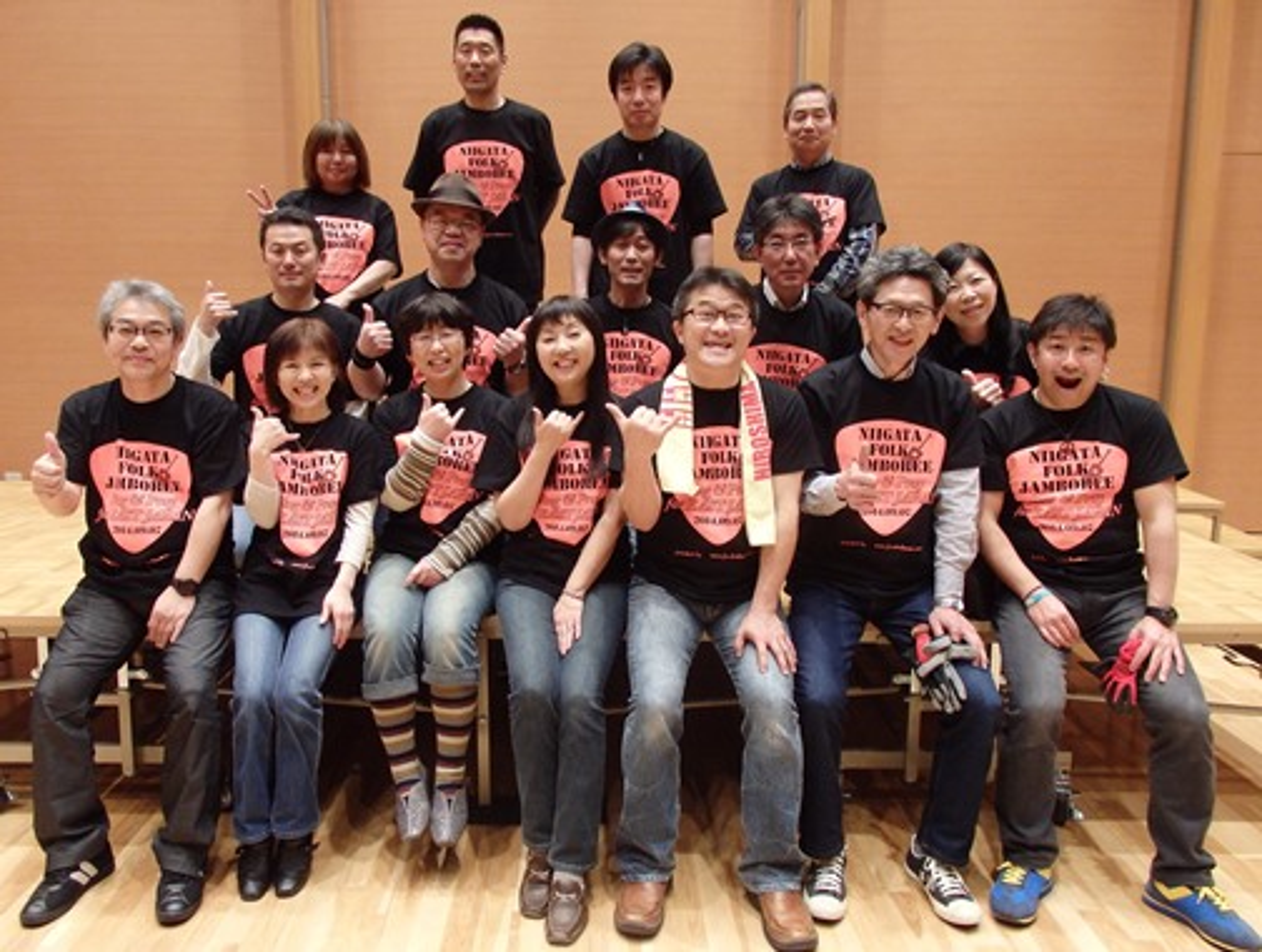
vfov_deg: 55.0
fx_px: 913
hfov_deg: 69.3
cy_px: 476
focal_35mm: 25
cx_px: 631
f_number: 3
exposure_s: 1/30
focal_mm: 4.5
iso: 500
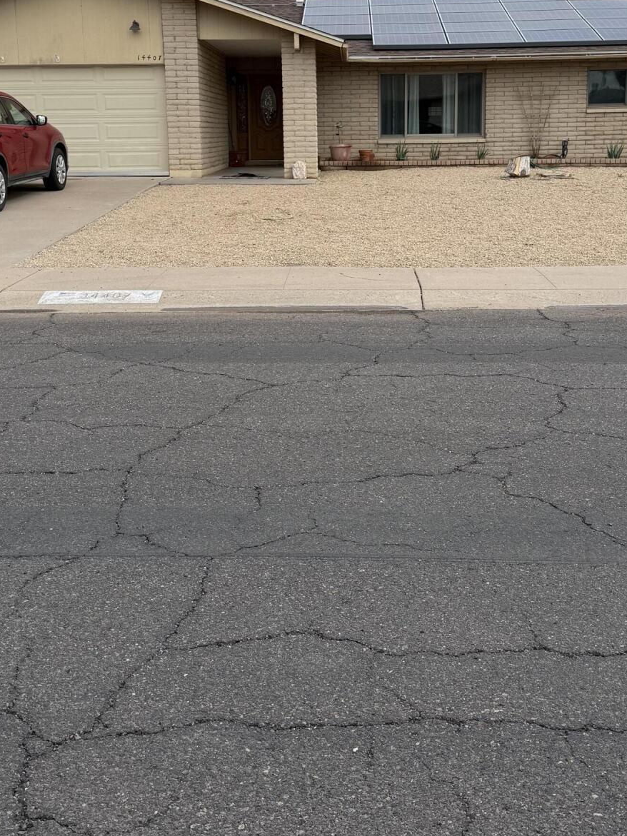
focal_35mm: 41
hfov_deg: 35.1
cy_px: 284
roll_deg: +0.3
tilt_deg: -8.0
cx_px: 326
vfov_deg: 45.1
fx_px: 990
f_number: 1.78
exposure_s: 1/4673
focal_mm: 6.76
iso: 80
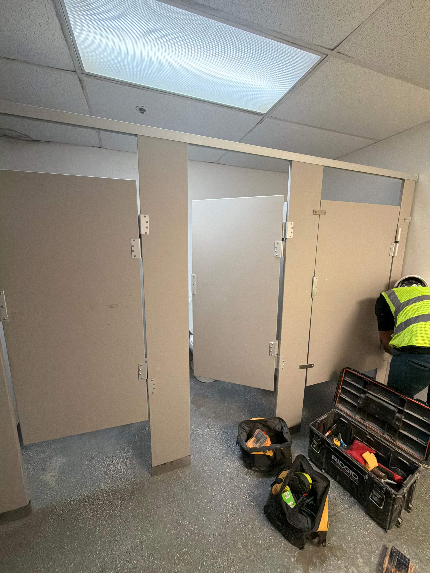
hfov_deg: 85.7
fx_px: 232
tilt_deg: -11.2
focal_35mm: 14
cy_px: 286
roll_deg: -0.7
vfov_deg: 102.1
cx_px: 215
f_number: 2.2
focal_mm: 2.22
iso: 320
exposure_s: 1/60
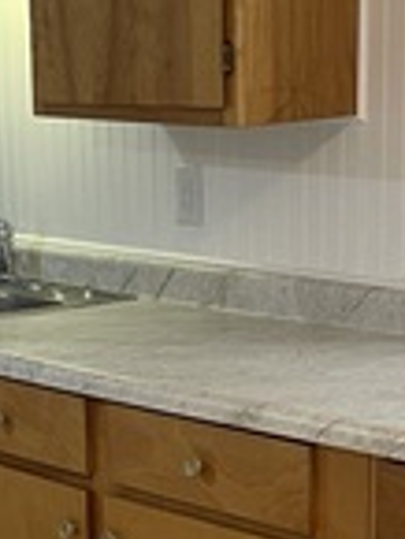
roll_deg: +2.3
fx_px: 1791
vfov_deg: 16.5
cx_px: 85
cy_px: 630
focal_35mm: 115
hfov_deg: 12.8
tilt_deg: -15.6
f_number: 1.6
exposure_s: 1/60
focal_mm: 5.1
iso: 100
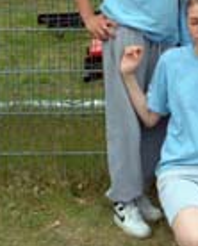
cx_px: 210
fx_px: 836
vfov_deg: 16.5
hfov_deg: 13.3
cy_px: 9
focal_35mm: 115
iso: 400
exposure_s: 1/350
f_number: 9.5
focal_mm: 25
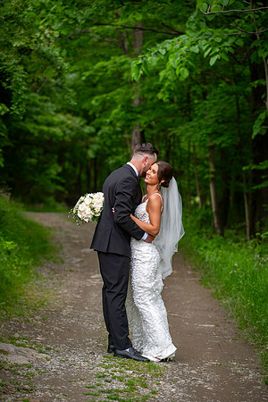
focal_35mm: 102
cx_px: 134
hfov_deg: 13.4
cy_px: 201
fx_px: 1139
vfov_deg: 20.0
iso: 80
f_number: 3.2
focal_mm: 102
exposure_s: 1/80
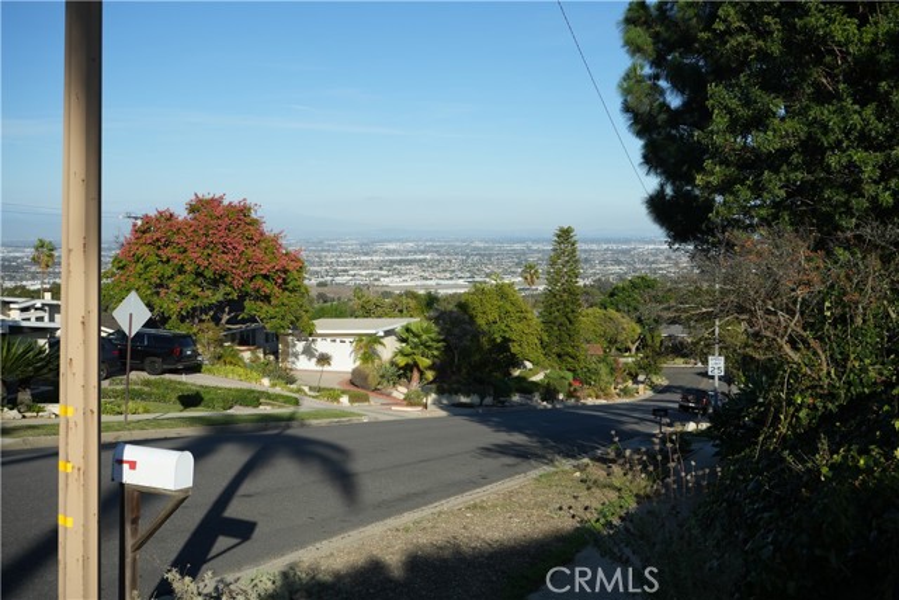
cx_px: 450
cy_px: 300
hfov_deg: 50.7
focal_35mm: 38
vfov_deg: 35.1
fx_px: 949
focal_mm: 38
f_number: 8
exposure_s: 1/1250
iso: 400
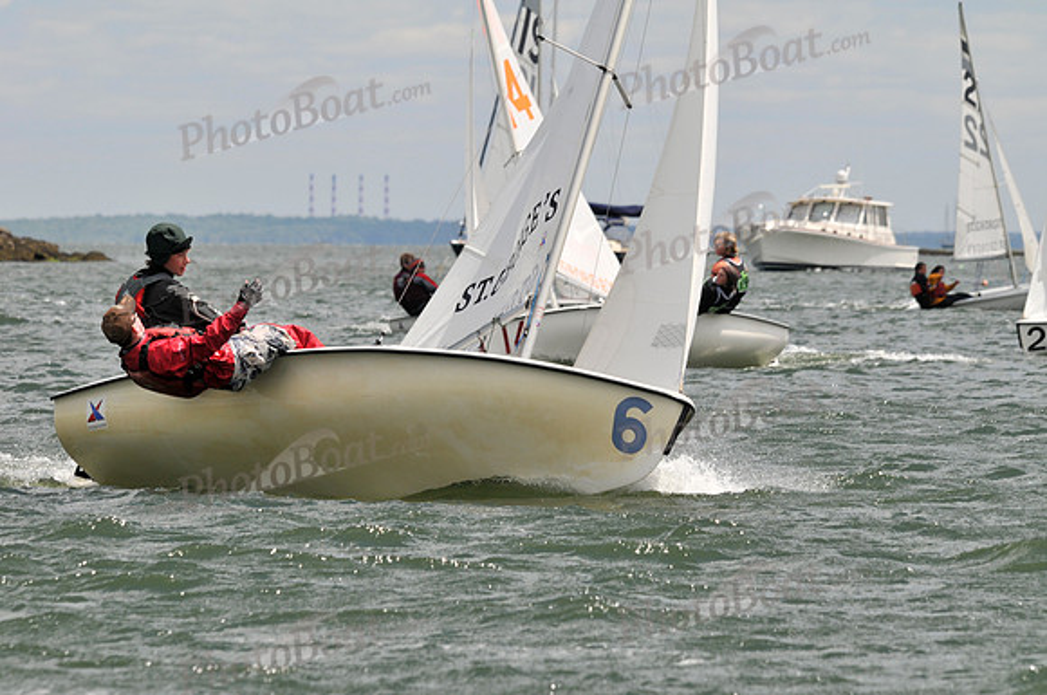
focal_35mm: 375
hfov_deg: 5.5
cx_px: 524
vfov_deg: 3.7
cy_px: 348
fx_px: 10891
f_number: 11
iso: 200
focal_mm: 250
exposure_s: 1/640
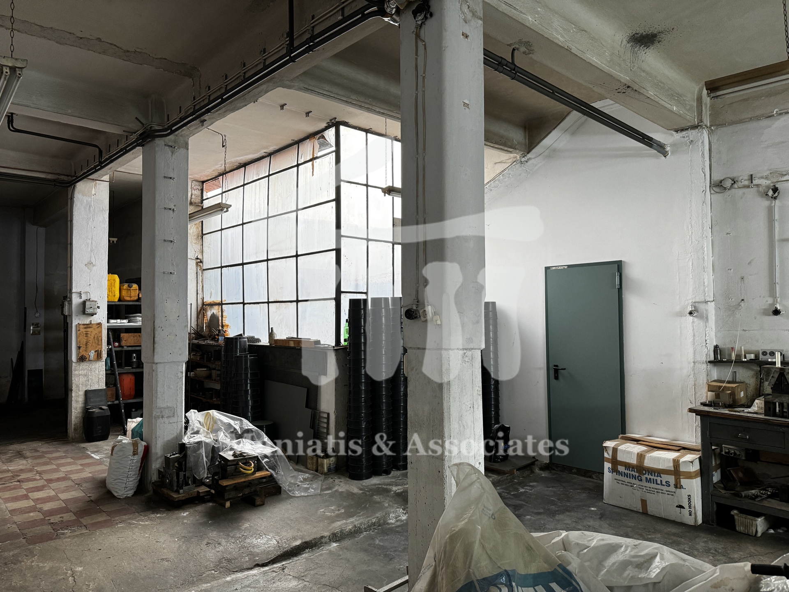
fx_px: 547
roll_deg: +0.5
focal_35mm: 24
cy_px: 296
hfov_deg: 71.6
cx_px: 394
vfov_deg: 56.8
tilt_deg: +1.0
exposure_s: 1/60
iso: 250
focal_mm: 6.76
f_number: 1.78
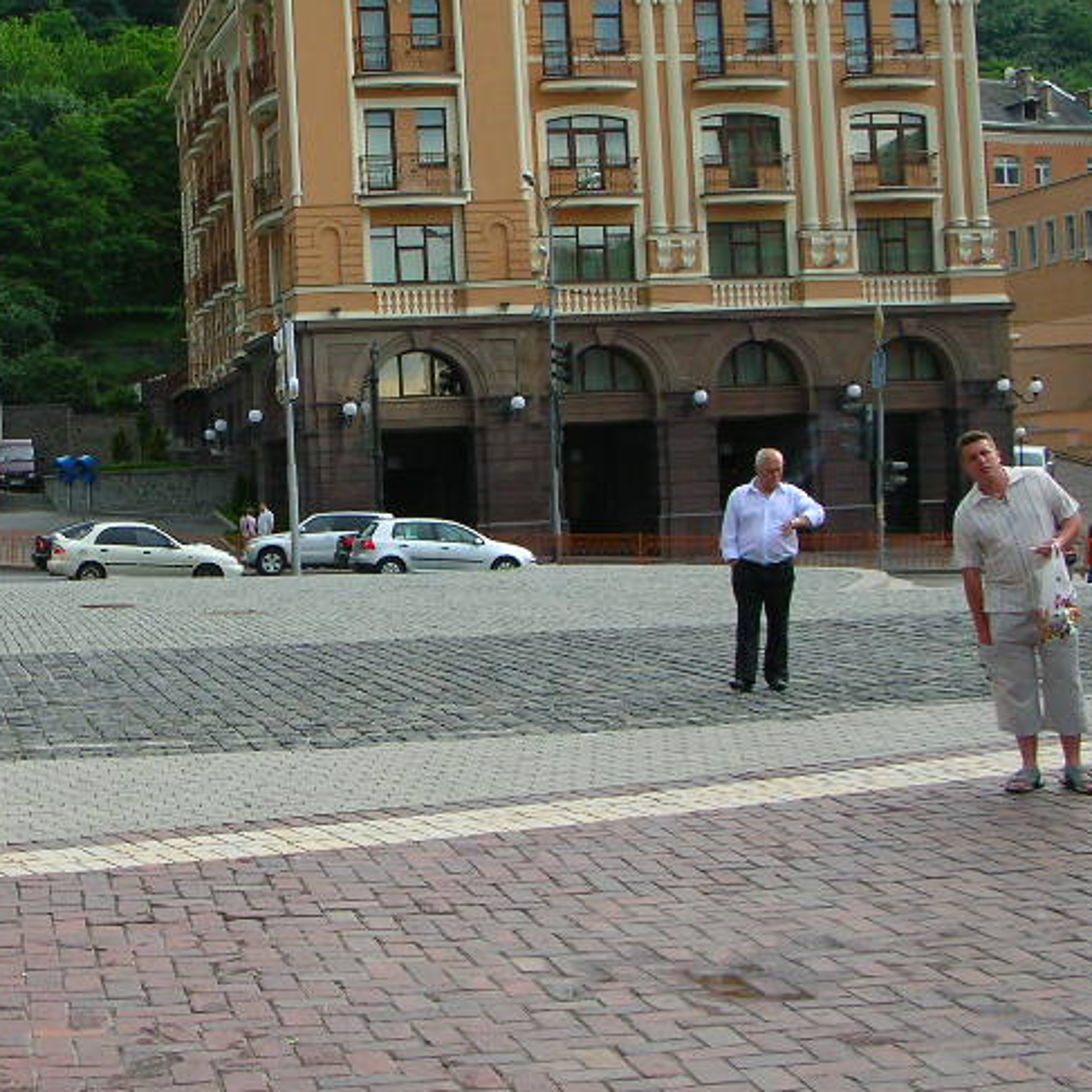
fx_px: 2320
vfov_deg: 26.4
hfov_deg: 25.6
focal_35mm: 65
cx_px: 83
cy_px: 428
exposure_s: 1/136
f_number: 3
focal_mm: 5.8
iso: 50
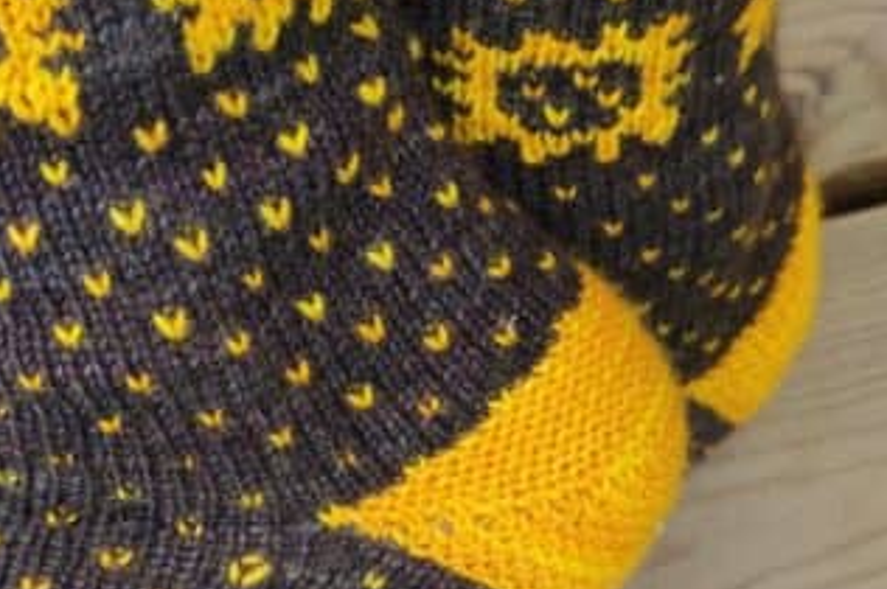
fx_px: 1994
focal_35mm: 81
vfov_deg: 16.6
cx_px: 174
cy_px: 499
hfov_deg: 24.7
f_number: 1.69
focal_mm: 6.72
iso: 100
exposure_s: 1/406
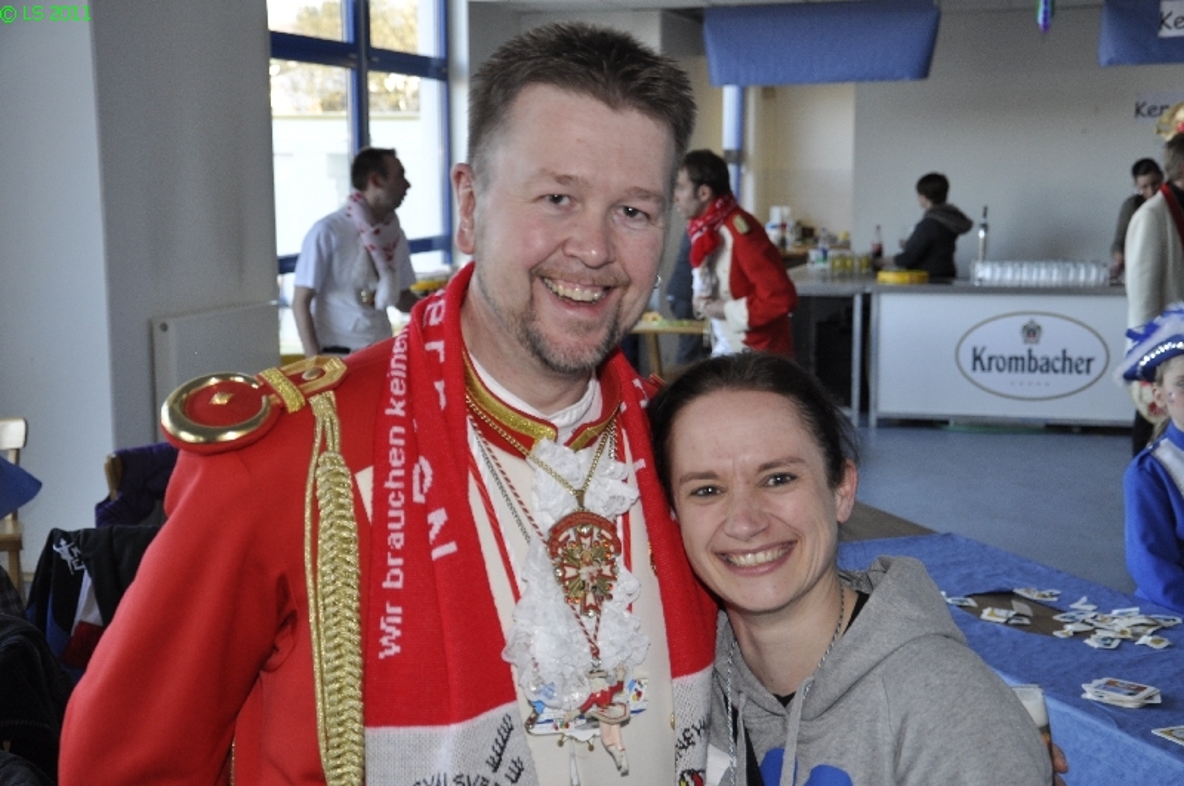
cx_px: 592
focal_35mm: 52
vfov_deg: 25.7
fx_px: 1724
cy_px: 393
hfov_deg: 37.9
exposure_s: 1/60
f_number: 5
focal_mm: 35
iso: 400
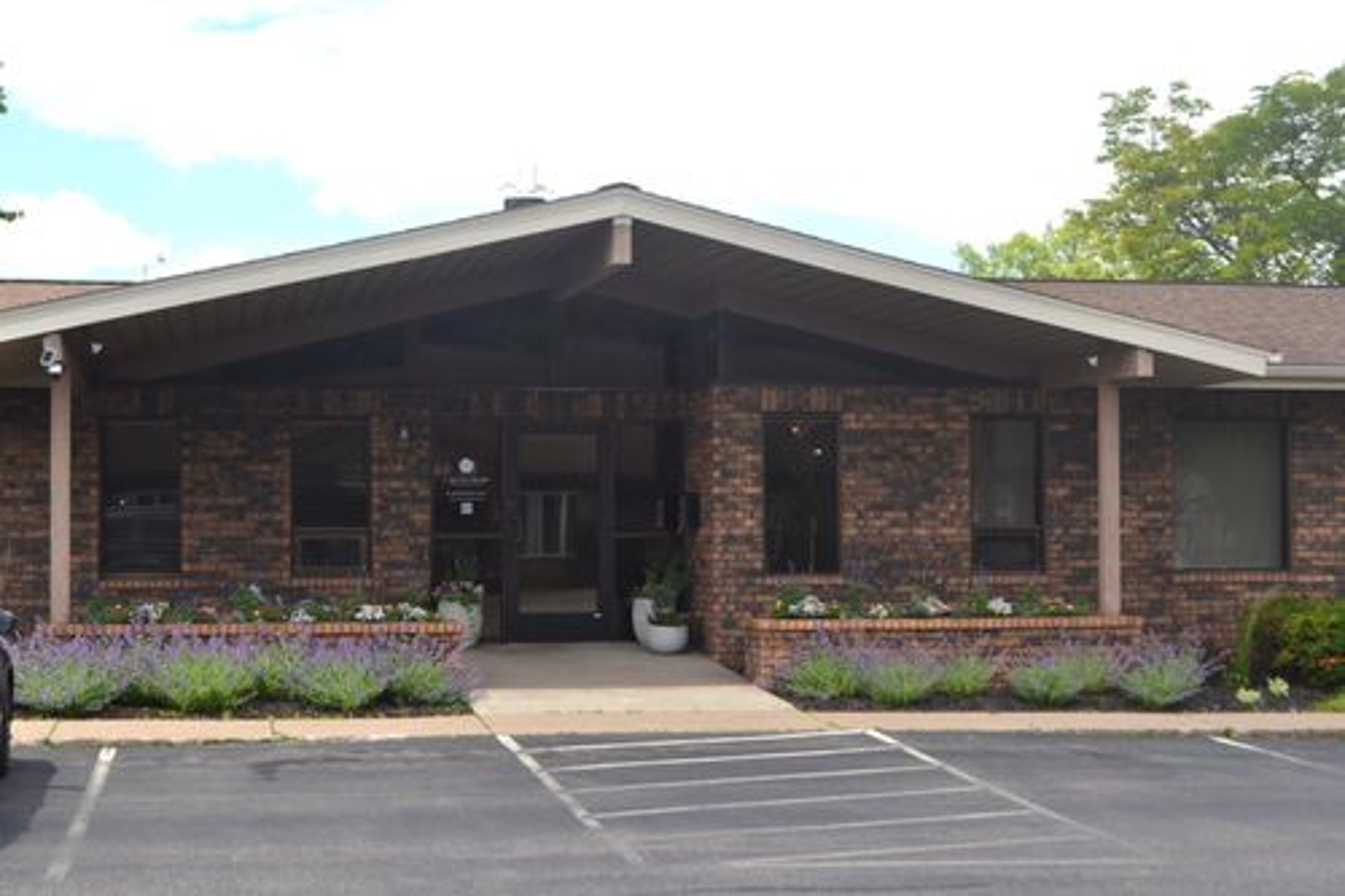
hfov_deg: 33.4
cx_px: 672
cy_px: 448
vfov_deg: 22.6
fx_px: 2241
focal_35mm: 60
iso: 100
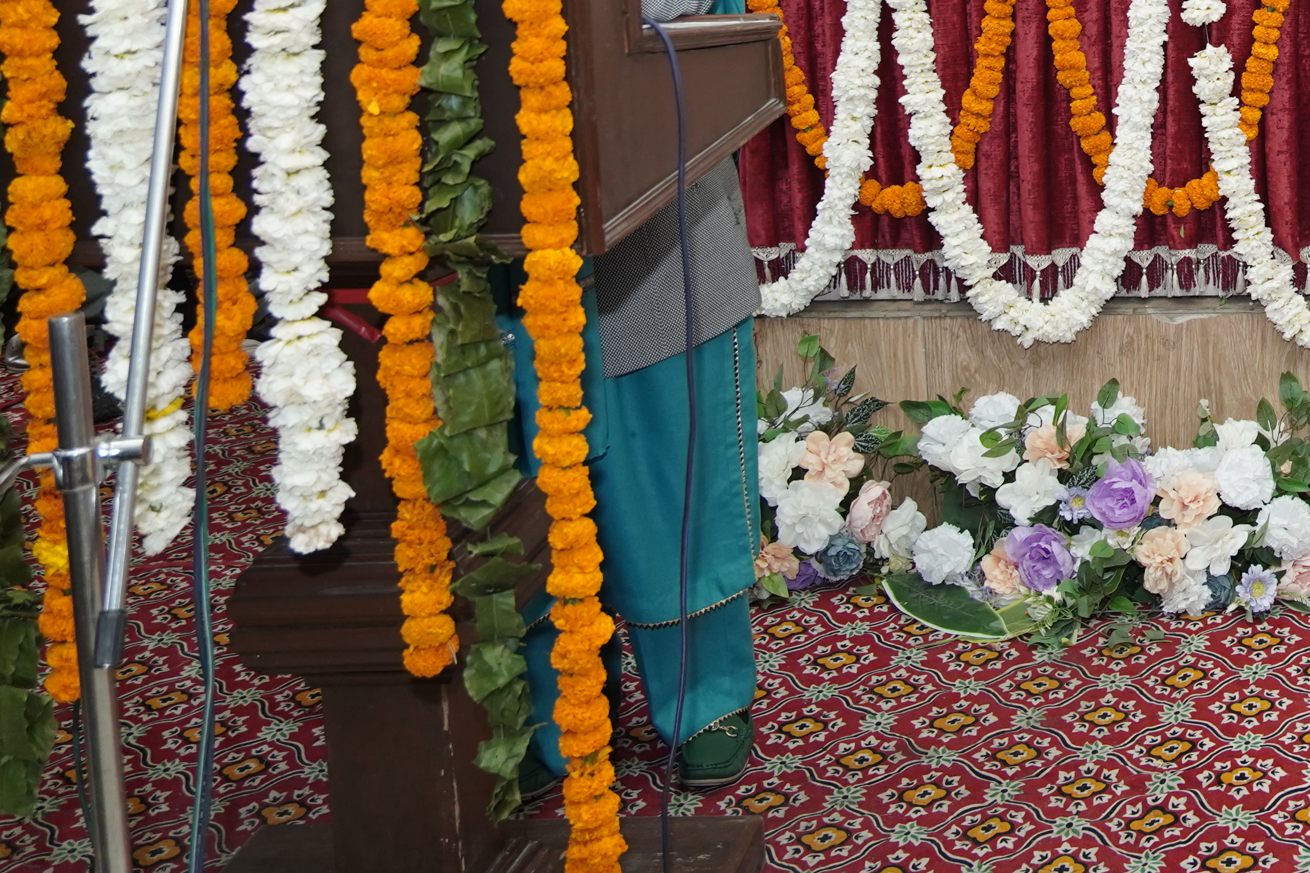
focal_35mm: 58
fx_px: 2110
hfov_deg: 30.1
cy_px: -162
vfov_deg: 21.7
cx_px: 1522
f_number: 4
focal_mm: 24
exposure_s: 1/160
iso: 1600
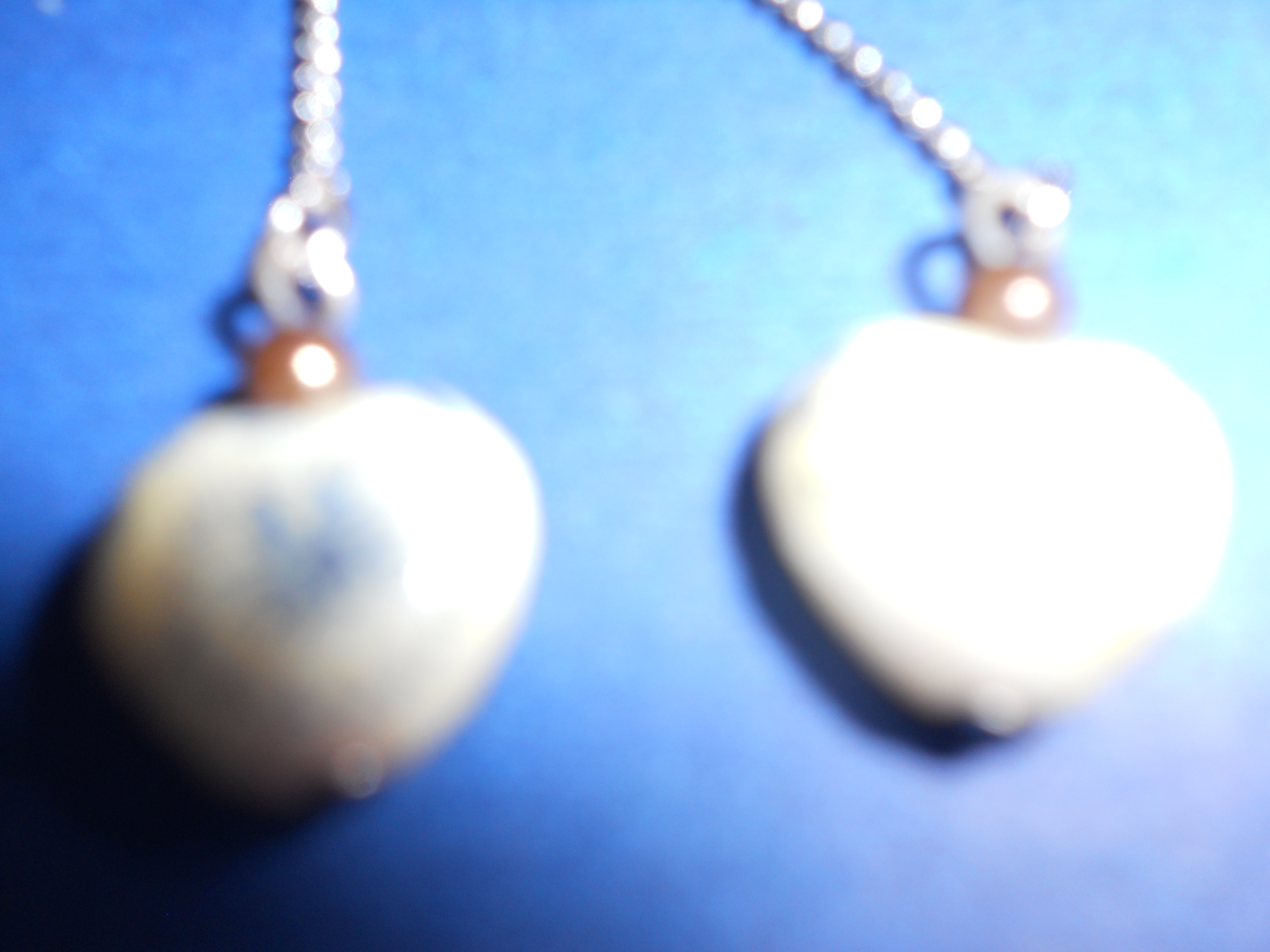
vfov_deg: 44.2
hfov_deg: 56.8
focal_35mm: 32
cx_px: 635
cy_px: 476
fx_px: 1174
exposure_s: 1/30
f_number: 8.8
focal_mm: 5.8
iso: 80
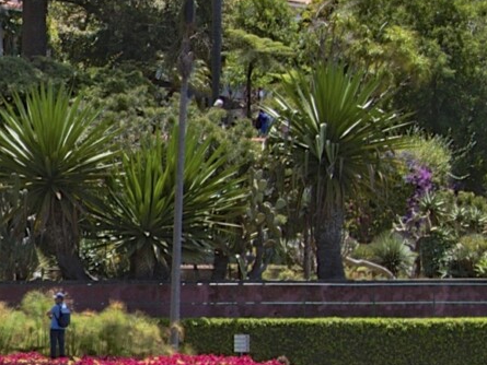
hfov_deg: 9.6
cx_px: -281
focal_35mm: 199
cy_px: 356
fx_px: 2800
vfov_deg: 7.4
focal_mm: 24
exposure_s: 1/500
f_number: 7.1
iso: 160
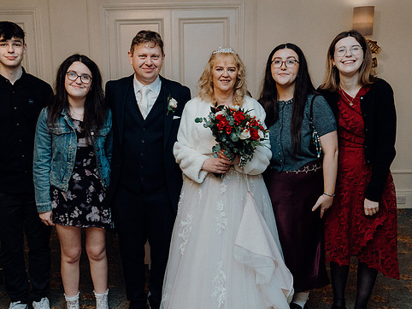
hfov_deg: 50.0
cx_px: 181
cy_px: 162
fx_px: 441
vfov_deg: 38.7
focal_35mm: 37
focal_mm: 32
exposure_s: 1/160
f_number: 3.5
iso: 2500
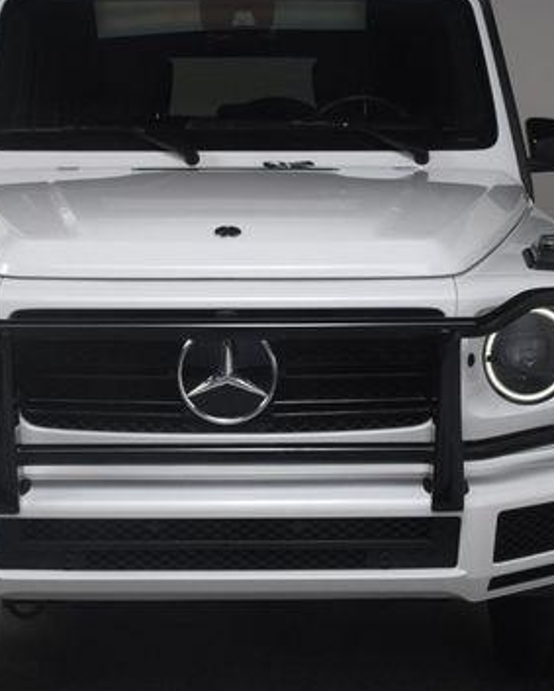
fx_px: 1392
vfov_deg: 27.9
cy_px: 311
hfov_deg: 22.5
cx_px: 254
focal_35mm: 68
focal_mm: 27
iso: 100
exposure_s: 1/160
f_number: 13
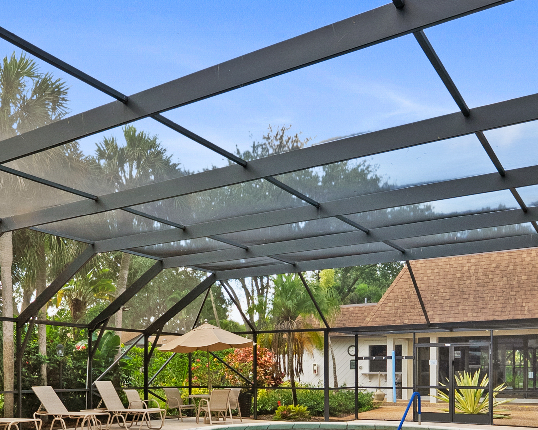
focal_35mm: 38
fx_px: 605
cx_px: 176
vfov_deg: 37.3
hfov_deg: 47.1
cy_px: 366
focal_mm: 15.4
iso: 320
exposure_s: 1/200
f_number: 8
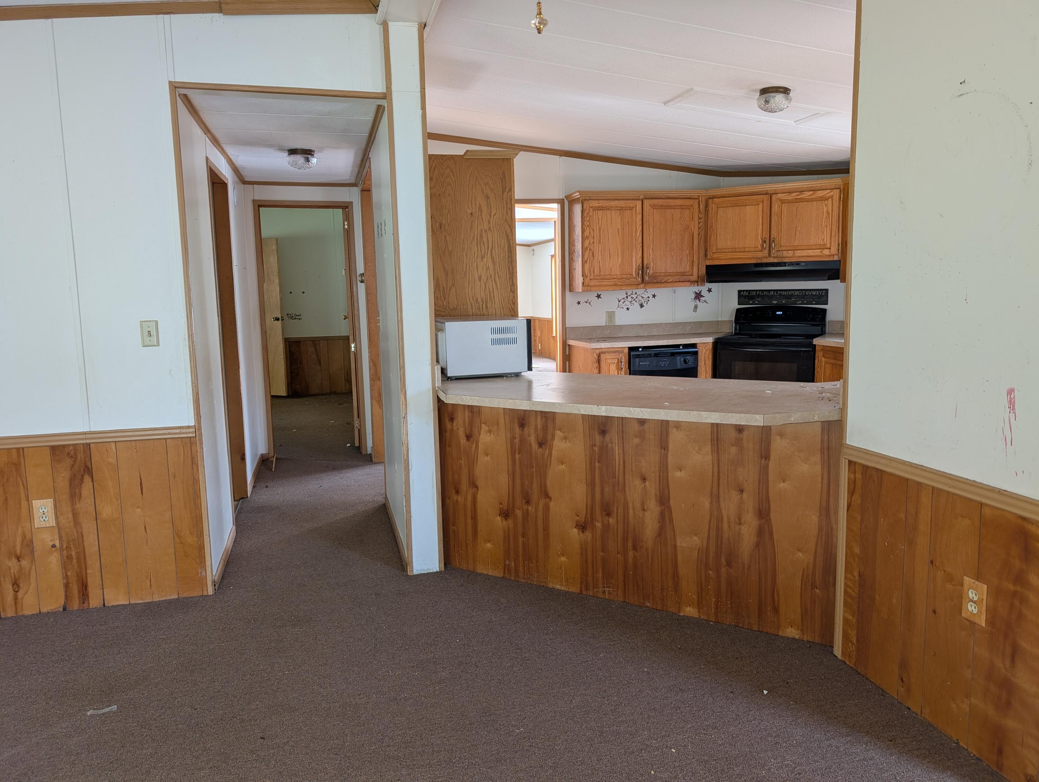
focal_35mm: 24
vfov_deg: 56.9
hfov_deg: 71.5
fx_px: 721
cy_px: 391
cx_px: 520
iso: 24
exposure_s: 1/76.2
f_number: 1.68
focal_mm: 6.9
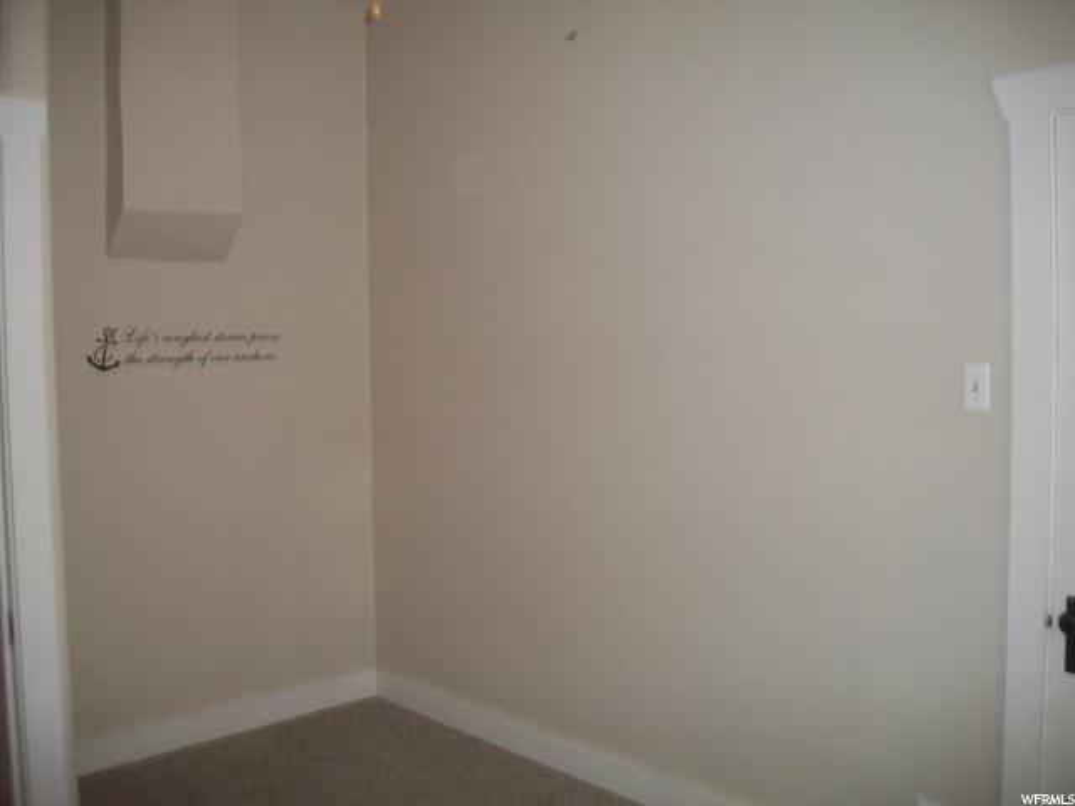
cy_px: 403
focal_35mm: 32
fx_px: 994
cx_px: 538
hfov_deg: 56.8
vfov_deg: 44.2
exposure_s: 1/30
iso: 160
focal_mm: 5.7
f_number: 2.9
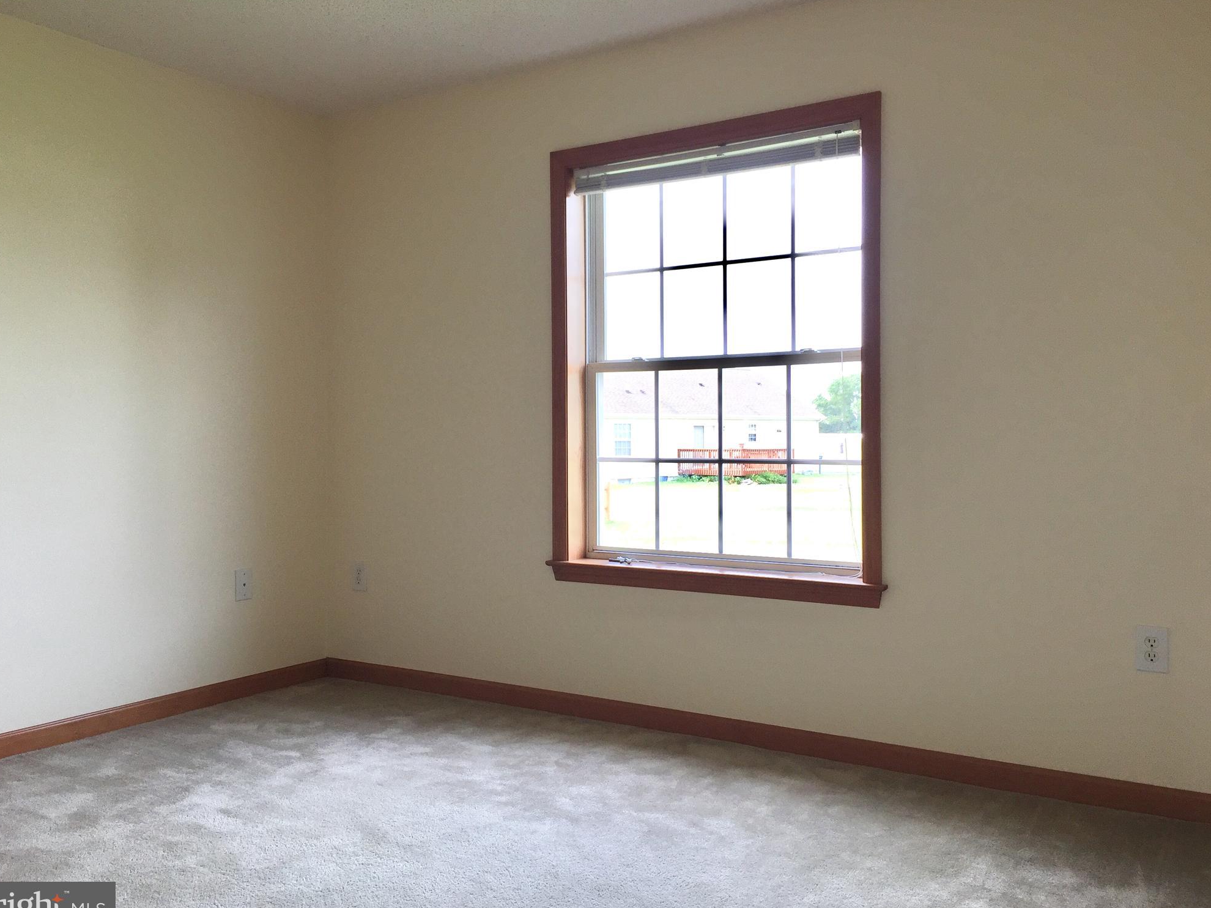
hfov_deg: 60.0
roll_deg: +0.2
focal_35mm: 30
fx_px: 1050
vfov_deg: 46.8
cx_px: 589
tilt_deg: +0.3
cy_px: 462
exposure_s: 1/120
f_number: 2.2
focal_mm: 4.15
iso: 32
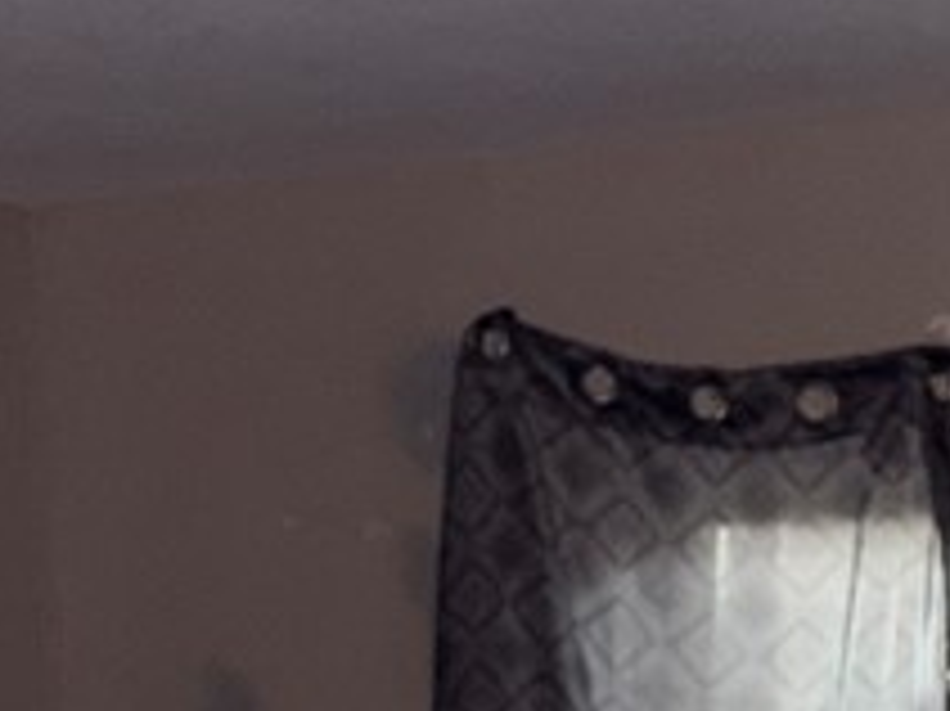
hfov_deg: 14.9
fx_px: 3456
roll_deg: +2.6
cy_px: 1260
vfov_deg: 11.0
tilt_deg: -7.5
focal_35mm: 126
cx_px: 1256
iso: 80
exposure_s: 1/4
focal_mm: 5.96
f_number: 1.6
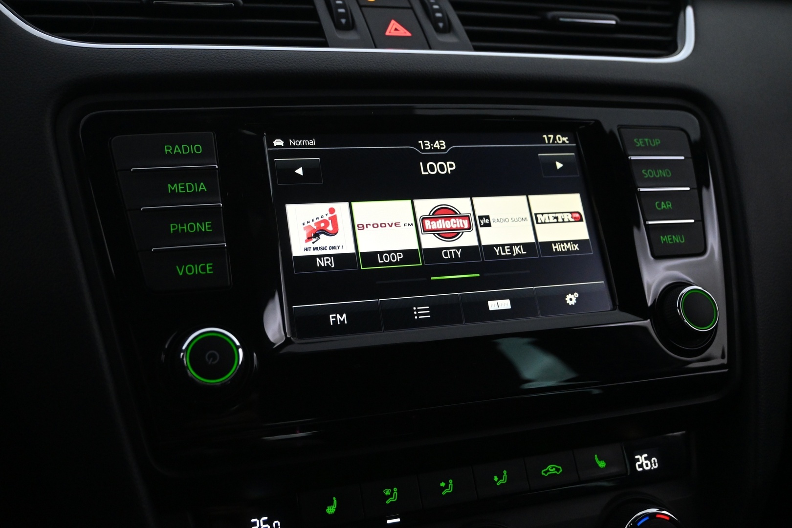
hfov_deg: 53.1
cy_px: 264
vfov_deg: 36.9
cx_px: 396
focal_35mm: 36
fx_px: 792
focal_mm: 24
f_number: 4.2
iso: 3200
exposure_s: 1/60
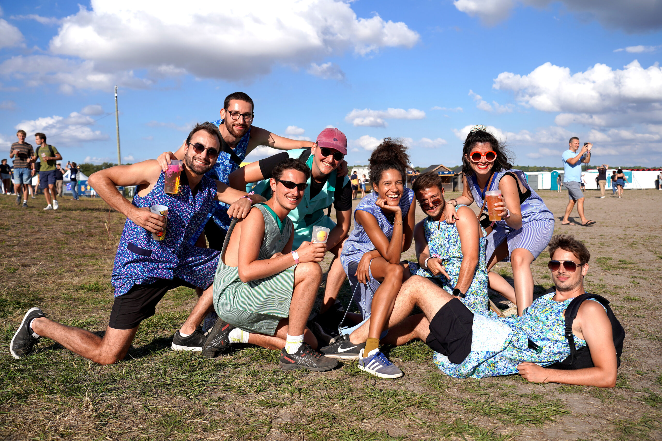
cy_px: 220
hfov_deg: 60.3
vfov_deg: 42.3
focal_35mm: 31
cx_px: 331
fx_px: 570
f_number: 5
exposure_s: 1/1250
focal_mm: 31
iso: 100
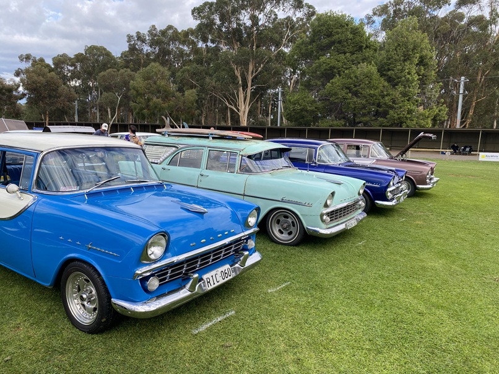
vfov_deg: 53.0
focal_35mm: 26
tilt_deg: -9.3
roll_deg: -1.6
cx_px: 250
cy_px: 187
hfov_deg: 67.3
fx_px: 375
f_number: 1.8
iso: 32
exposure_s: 1/658
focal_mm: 4.25
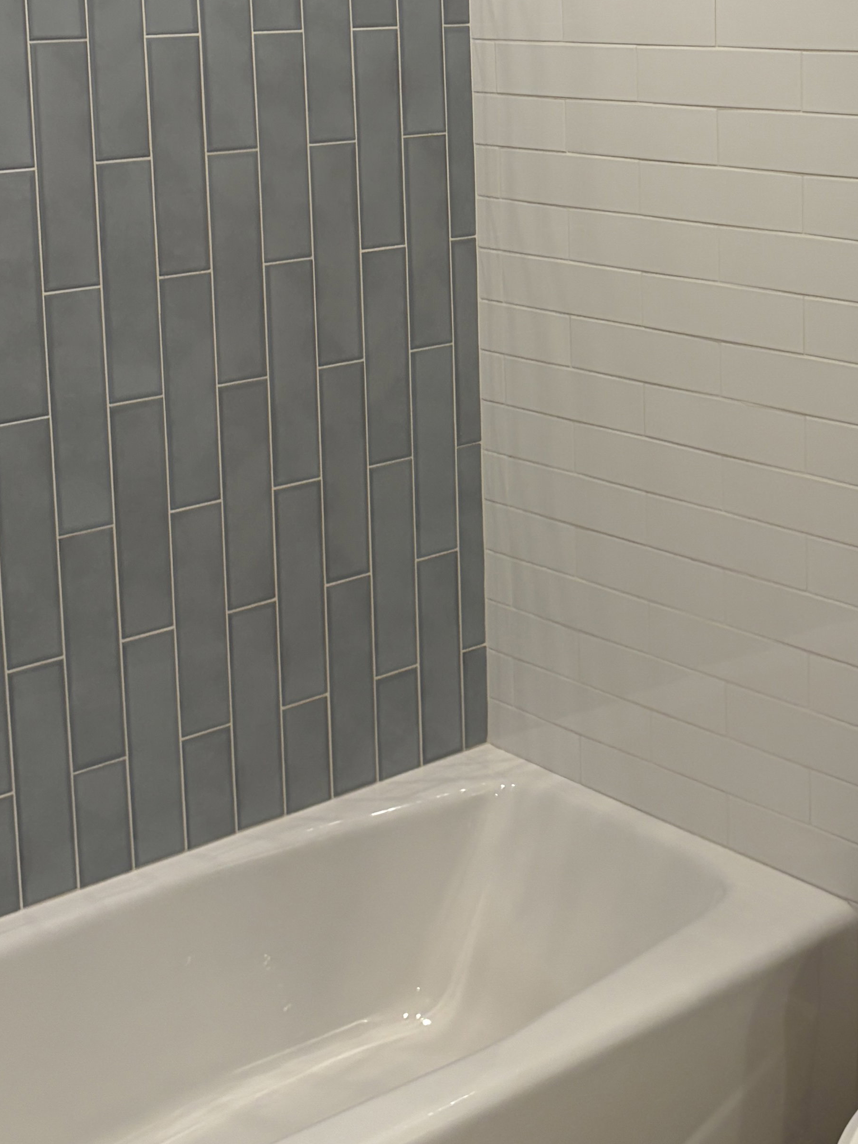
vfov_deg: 30.5
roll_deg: +0.8
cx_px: 716
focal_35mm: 62
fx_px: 2048
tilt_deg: -6.0
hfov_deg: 23.2
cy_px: 234
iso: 125
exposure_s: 1/120
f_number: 1.6
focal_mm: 5.96
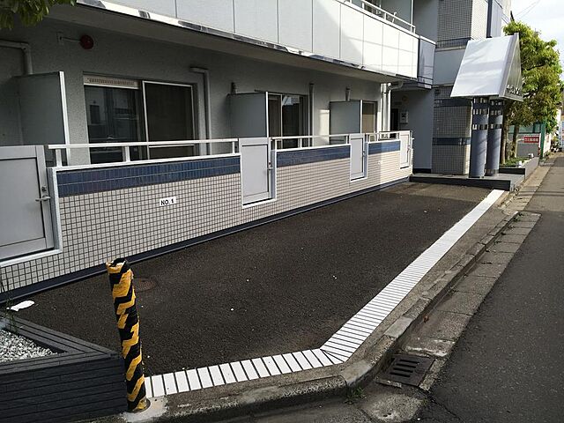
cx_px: 282
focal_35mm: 29
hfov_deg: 61.7
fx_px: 472
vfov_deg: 48.2
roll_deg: +0.9
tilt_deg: -9.9
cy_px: 212
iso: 25
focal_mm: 4.15
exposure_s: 1/712
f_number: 2.2
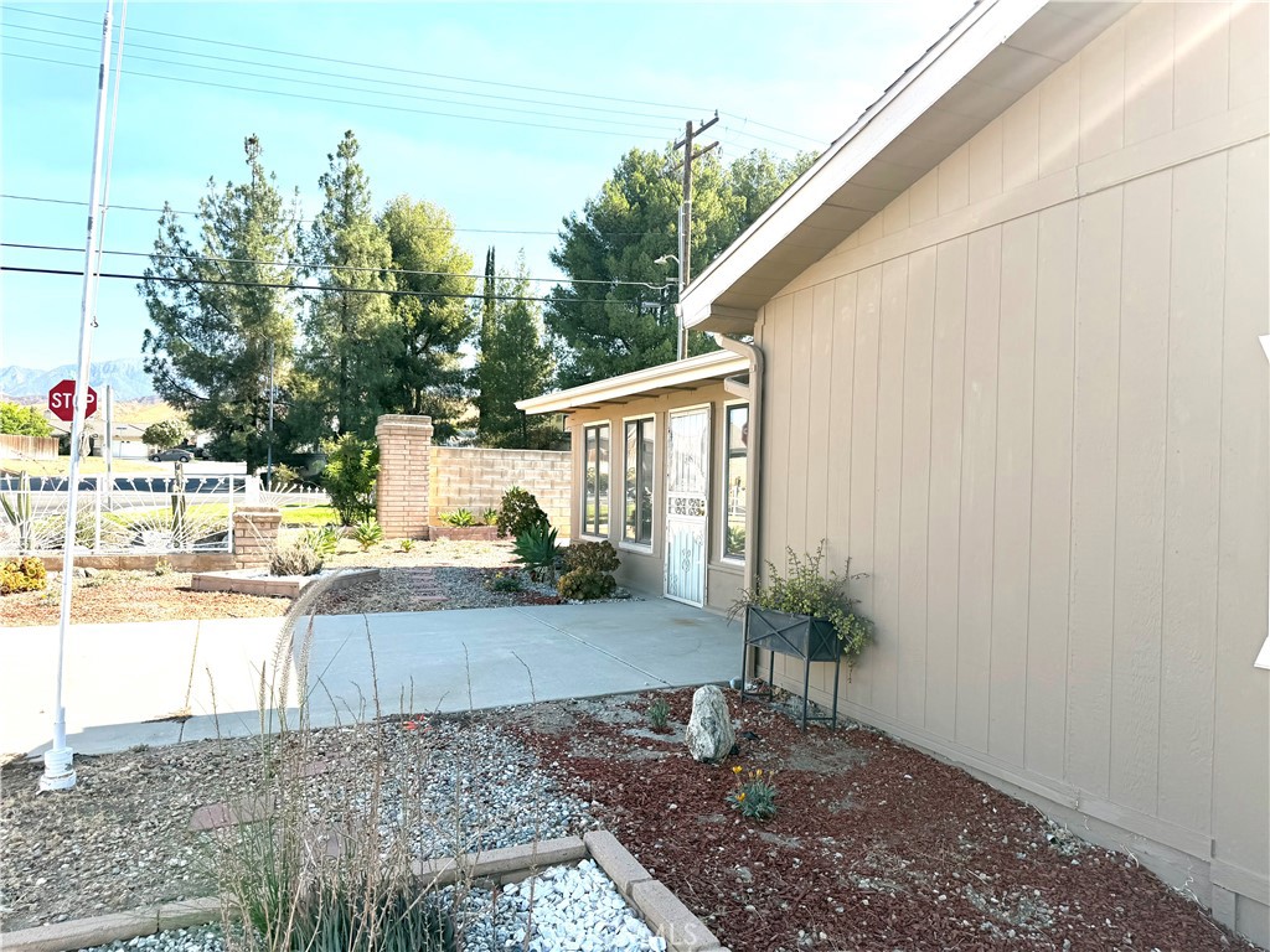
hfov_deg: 71.6
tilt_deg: +1.6
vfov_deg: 56.8
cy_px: 476
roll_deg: -1.6
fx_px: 881
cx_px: 635
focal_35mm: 24
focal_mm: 6.76
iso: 80
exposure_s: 1/2445
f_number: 1.78
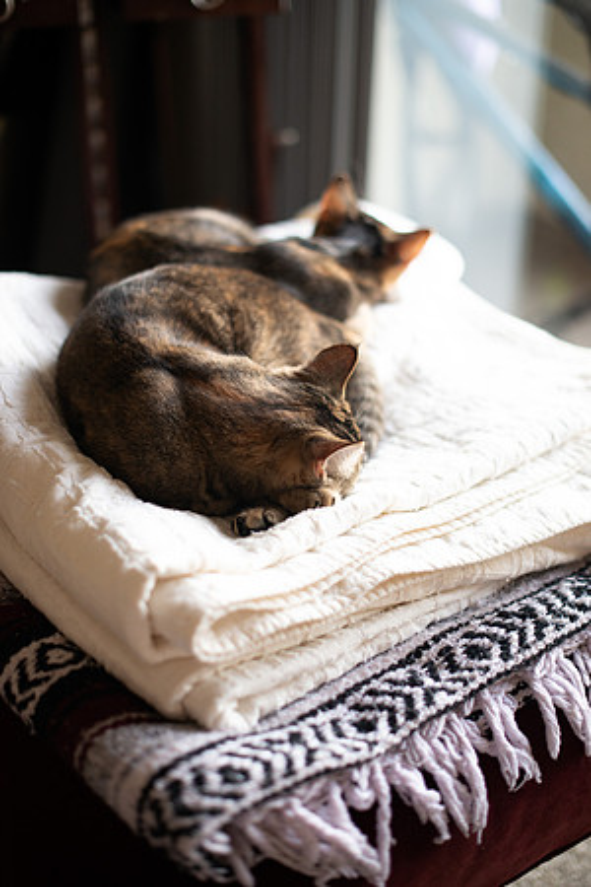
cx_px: 296
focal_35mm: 50
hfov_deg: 27.0
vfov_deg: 39.6
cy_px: 444
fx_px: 1231
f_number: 2
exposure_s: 1/200
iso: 1000
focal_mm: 50
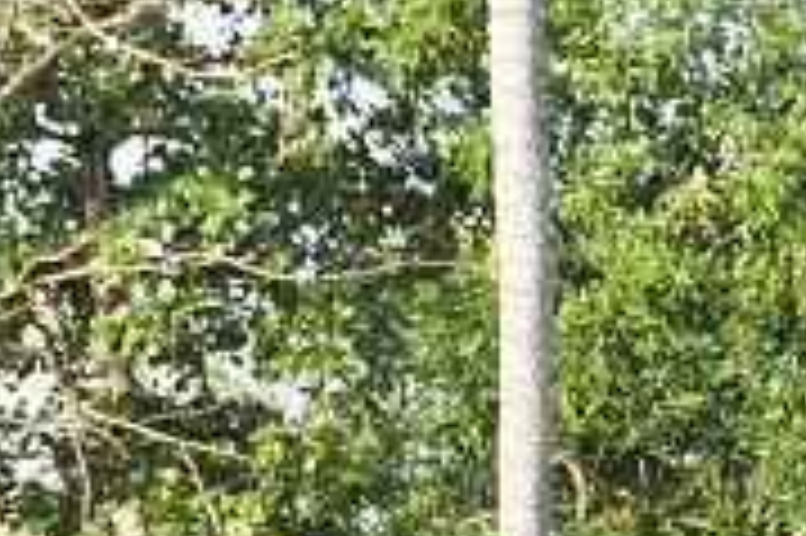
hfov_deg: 11.9
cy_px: 788
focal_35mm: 170
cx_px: 914
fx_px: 3802
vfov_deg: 7.9
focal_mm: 29
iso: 200
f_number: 4.5
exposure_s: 1/320
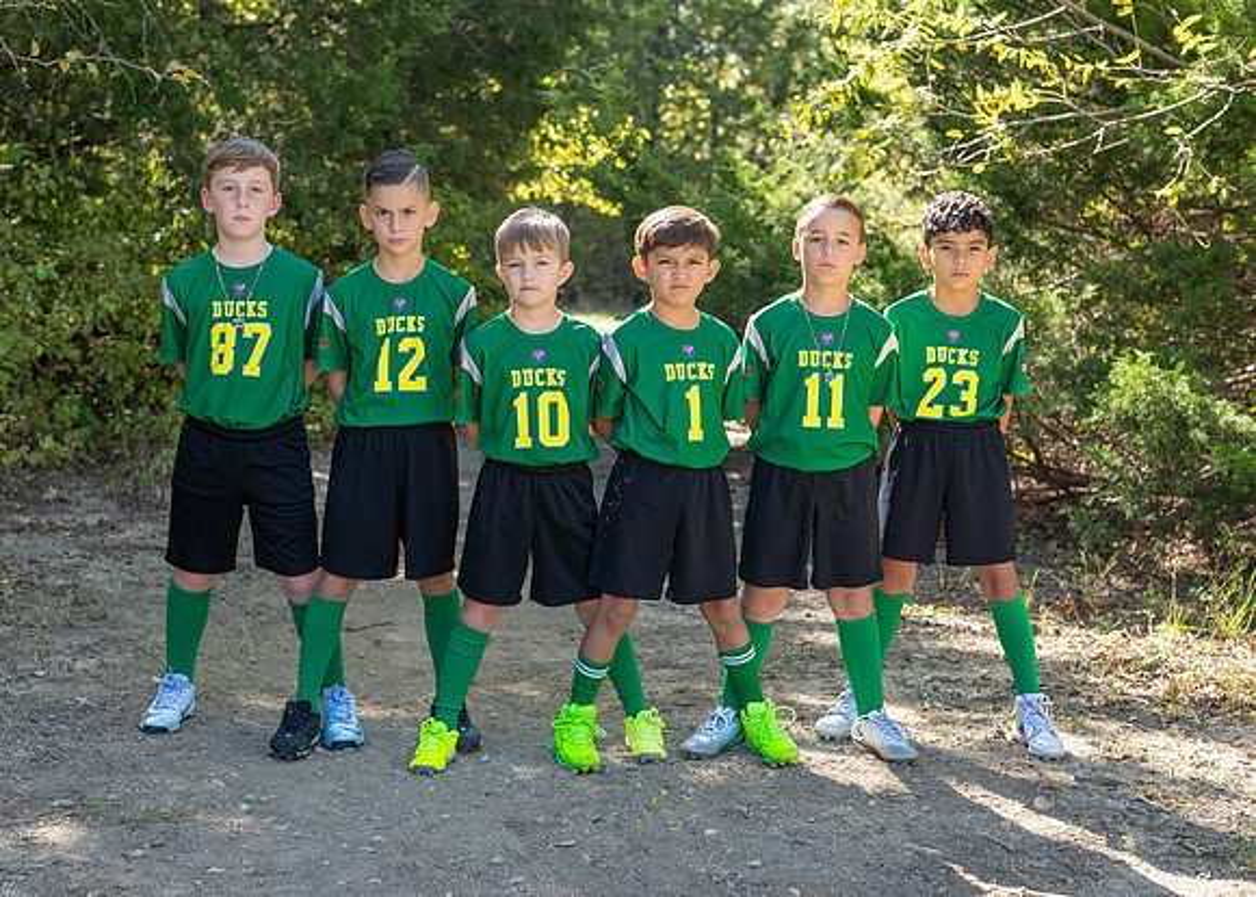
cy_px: 431
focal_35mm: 61
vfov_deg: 23.2
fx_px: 2185
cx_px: 624
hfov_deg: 32.1
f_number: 3.2
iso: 125
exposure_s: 1/320
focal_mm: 50
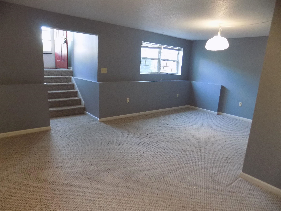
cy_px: 106
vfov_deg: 58.9
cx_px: 140
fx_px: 187
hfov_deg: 73.9
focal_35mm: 23
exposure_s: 1/30
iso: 360
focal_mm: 4
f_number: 3.1
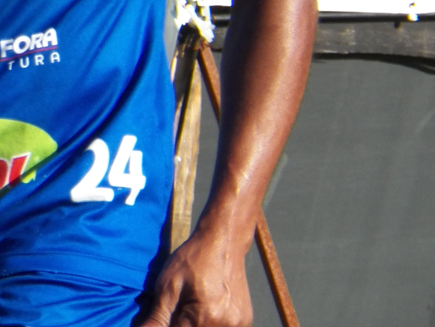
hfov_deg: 1.6
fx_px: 15887
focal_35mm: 1264
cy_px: -192
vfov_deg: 1.2
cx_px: -105
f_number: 4
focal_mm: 66.5
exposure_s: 1/640
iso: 125
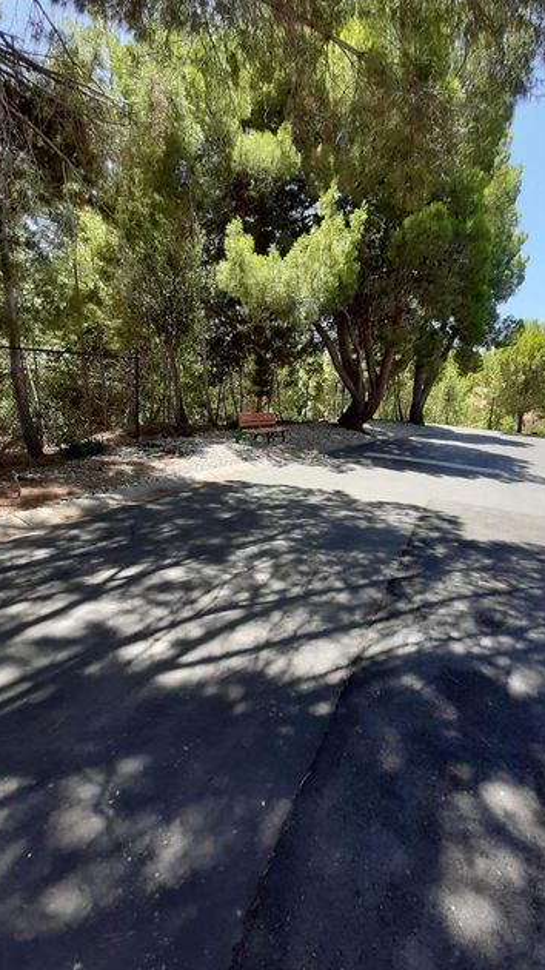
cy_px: 486
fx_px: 386
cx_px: 345
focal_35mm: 15
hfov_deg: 69.2
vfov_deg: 103.0
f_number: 2.2
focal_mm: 1.42
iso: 40
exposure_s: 1/216
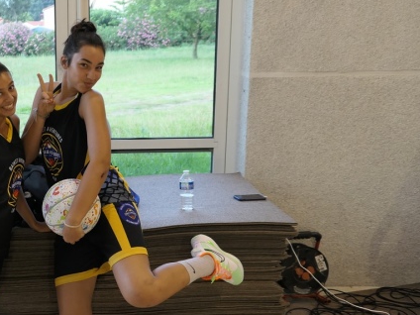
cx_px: 57
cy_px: 183
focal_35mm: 49
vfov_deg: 29.6
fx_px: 595
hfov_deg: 36.9
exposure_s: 1/250
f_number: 1.6
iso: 250
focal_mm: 8.8
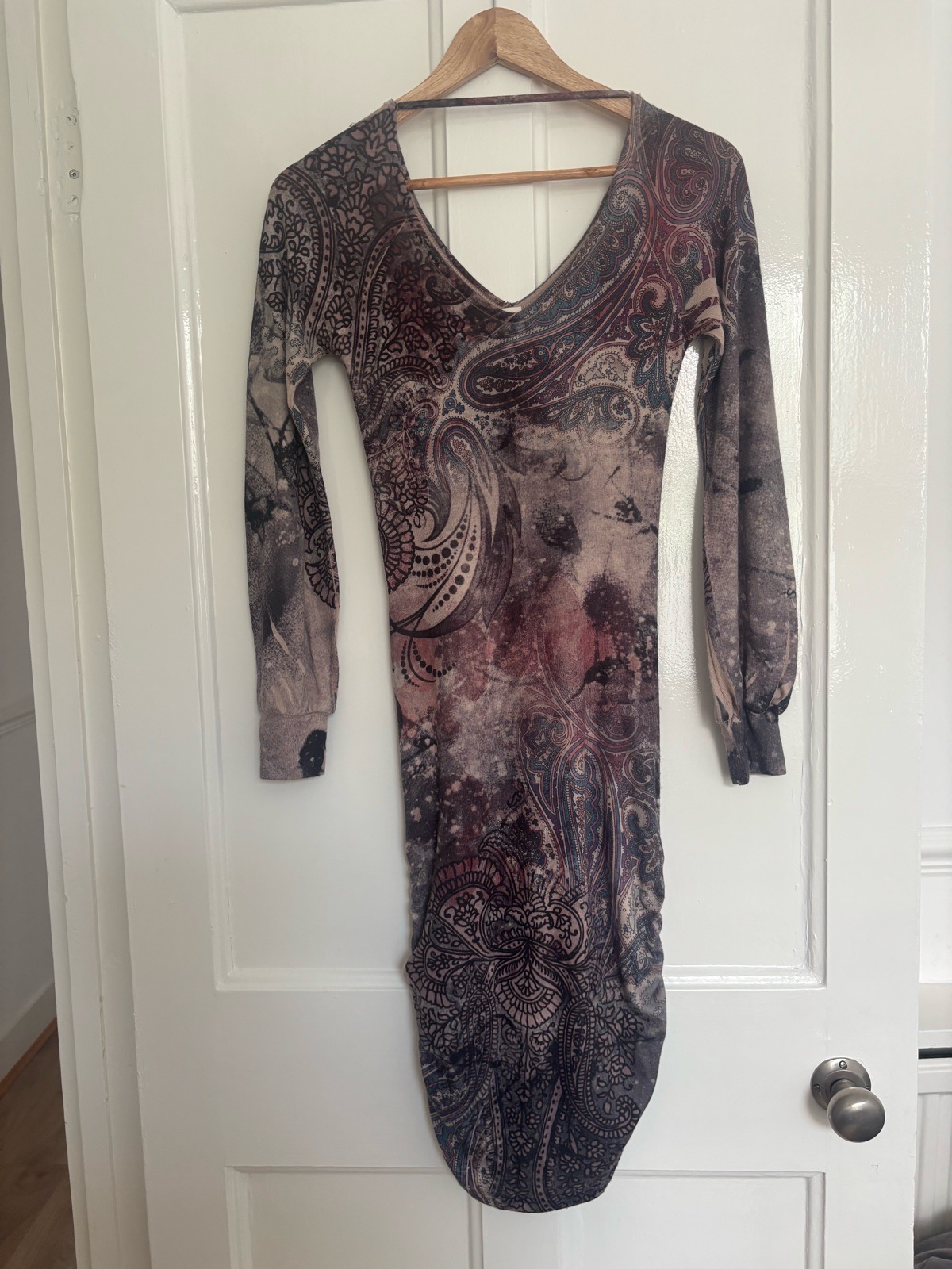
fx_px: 953
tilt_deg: -6.9
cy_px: 634
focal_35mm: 26
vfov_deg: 67.3
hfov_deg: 53.1
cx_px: 476
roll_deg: +0.7
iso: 125
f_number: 1.6
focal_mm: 5.96
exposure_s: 1/63
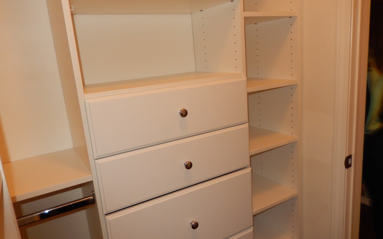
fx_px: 282
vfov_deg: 46.0
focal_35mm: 27
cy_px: 119
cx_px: 192
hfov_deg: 68.4
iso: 200
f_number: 3.4
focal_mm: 4.5
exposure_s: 1/30
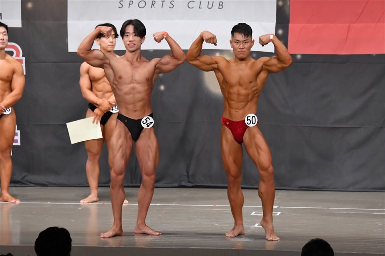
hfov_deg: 11.0
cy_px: 128
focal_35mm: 187
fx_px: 1999
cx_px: 192
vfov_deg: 7.3
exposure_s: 1/400
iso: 6400
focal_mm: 125
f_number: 5.6
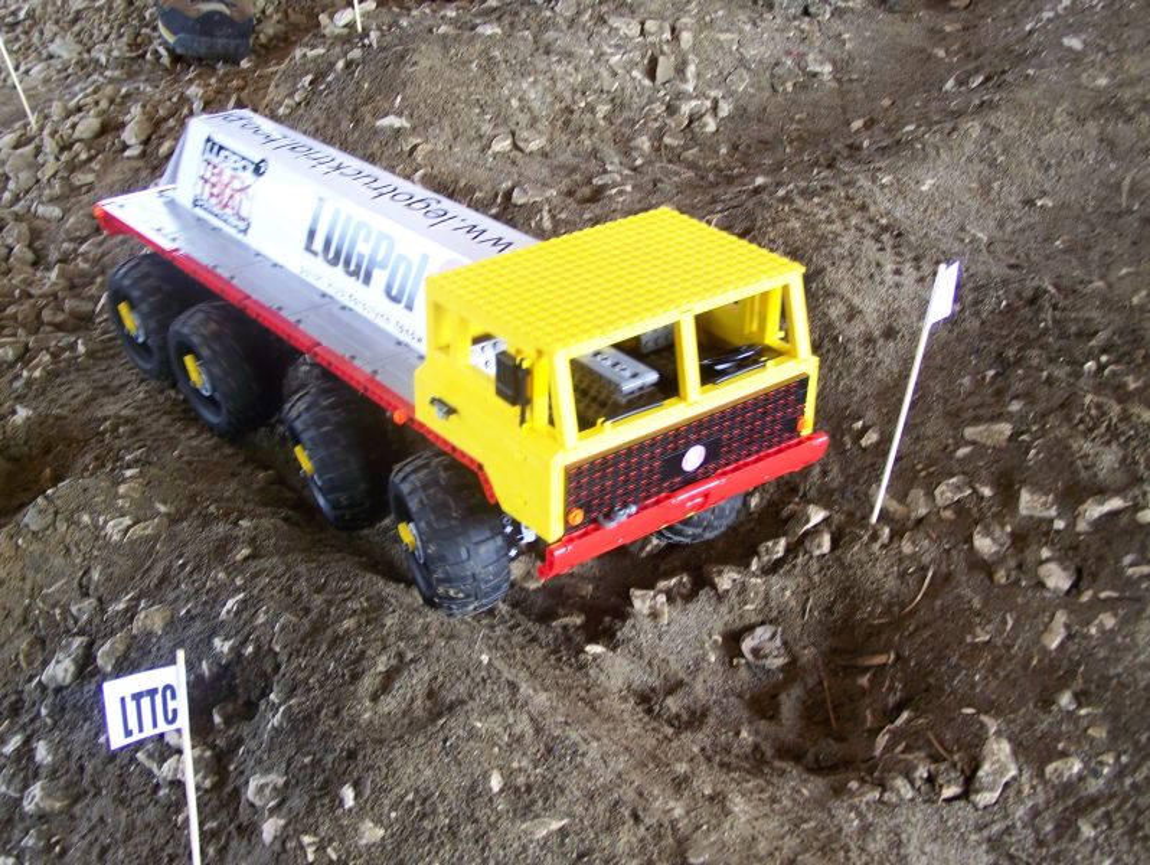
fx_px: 1696
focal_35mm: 51
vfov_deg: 28.6
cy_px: 432
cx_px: 575
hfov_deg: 37.5
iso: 80
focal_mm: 8.5
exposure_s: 1/50
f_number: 3
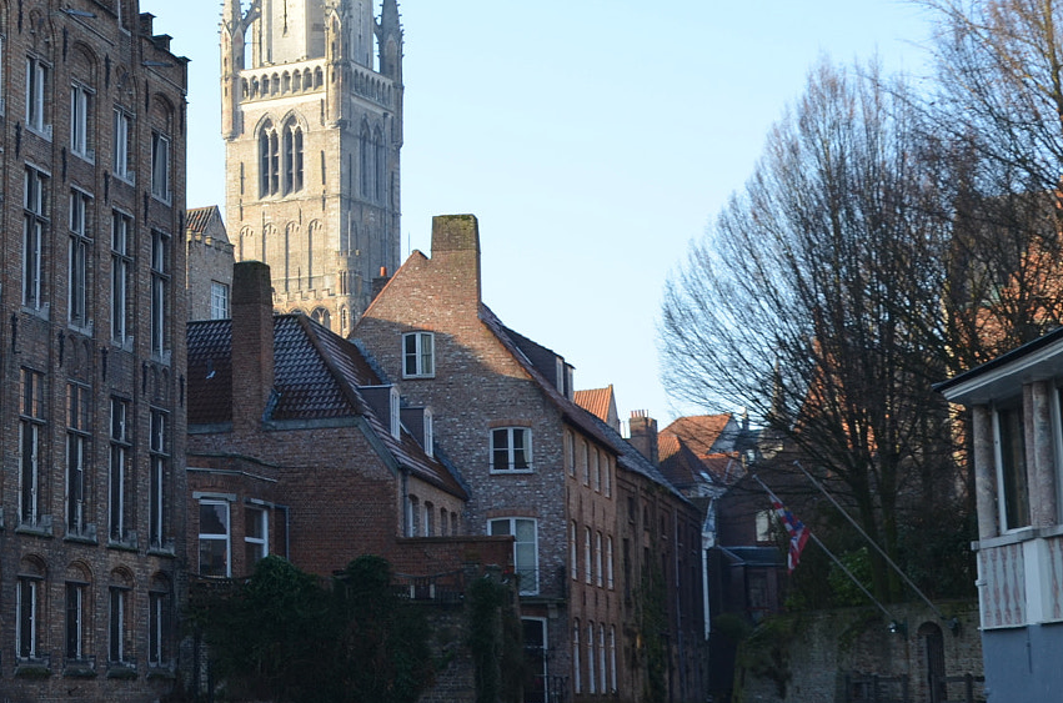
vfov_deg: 17.0
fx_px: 2327
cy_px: 130
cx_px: 94
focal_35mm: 79
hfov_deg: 24.9
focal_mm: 28
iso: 200
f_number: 7.1
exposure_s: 1/200
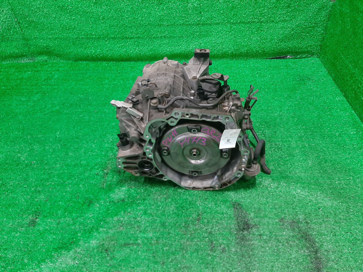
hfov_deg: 67.3
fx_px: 273
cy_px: 136
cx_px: 182
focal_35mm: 26
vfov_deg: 53.1
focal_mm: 3.93
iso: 186
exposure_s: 1/50
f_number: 1.7
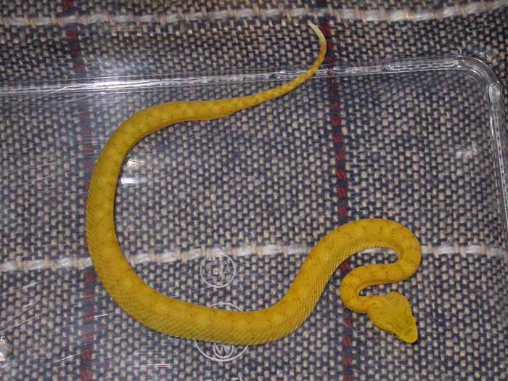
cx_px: 254
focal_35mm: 118
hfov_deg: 16.7
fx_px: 1732
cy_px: 190
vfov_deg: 12.6
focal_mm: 24.4
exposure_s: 1/60.3
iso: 100
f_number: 4.3
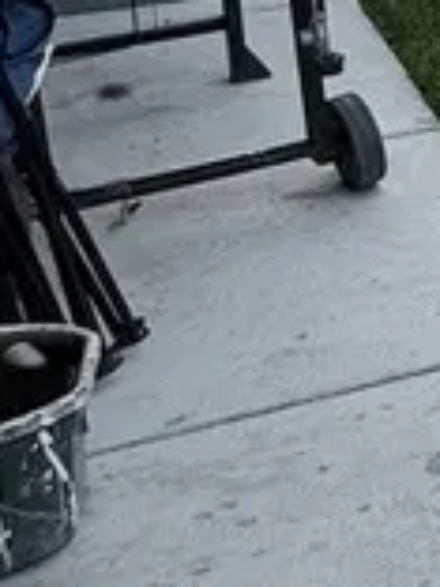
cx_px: 1271
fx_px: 1644
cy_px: -120
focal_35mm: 97
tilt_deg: -12.9
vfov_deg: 19.1
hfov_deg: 10.9
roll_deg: -1.3
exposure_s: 1/178
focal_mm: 2.22
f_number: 2.2
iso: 50
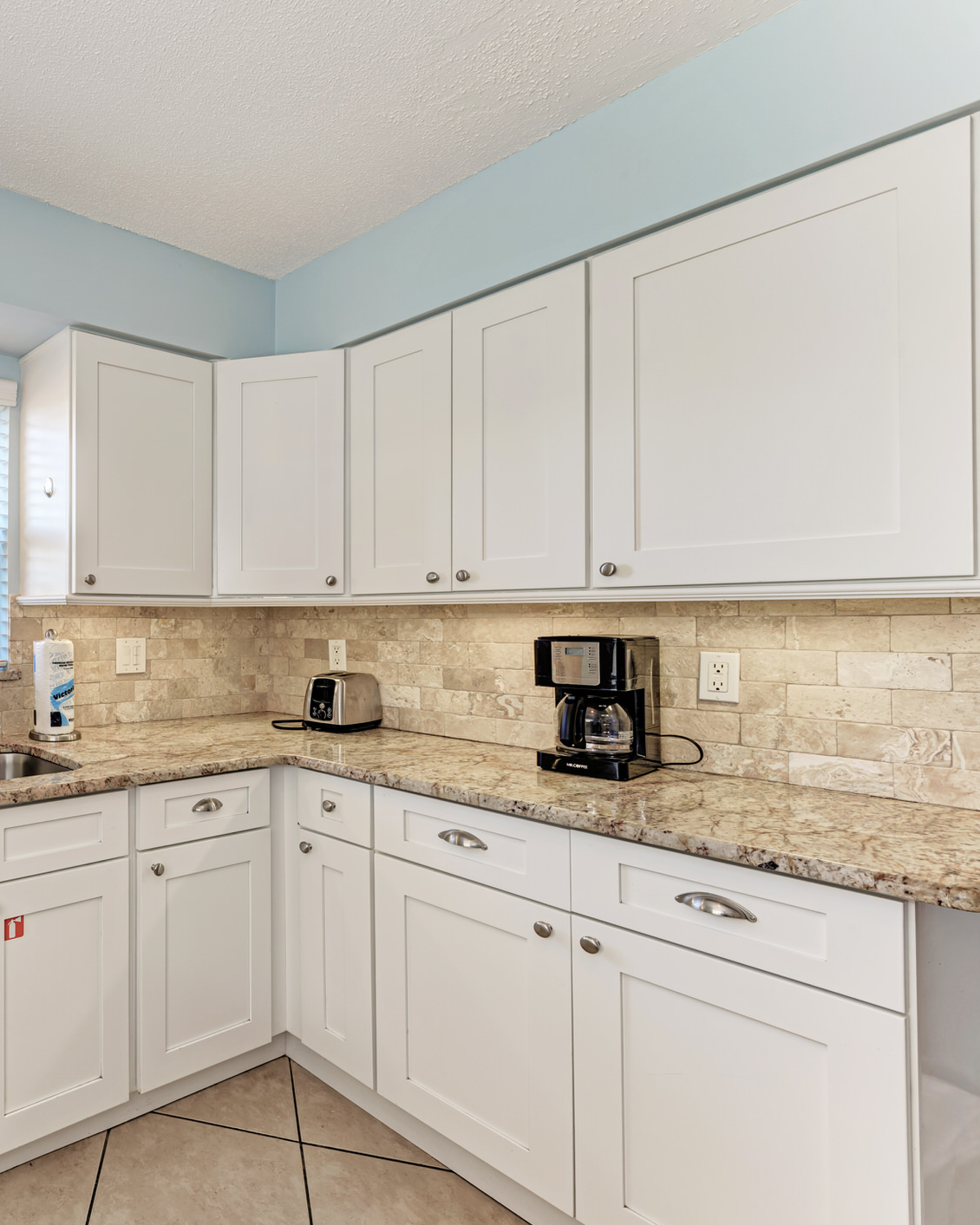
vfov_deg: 83.3
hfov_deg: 56.7
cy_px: 604
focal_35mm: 19
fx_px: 689
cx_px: 32
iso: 100
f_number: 7.1
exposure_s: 1/10
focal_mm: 13
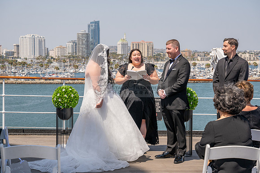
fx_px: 506
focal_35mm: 70
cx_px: 130
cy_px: 86
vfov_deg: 19.5
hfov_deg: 28.8
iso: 200
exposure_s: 1/800
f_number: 8
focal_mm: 70
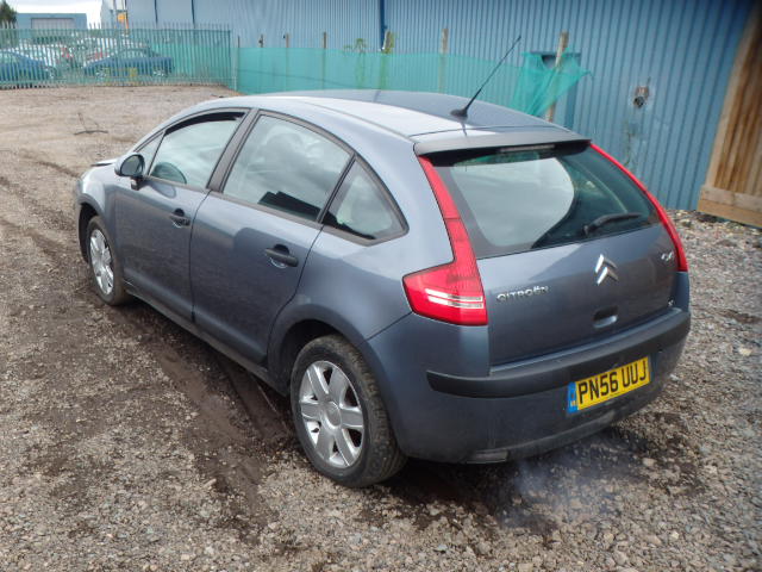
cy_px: 286
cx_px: 381
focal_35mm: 34
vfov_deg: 41.8
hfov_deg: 54.0
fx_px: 748
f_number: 4.4
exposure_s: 1/80
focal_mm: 6.1
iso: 125
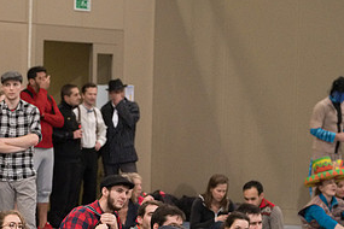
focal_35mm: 193
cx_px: 10
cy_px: 222
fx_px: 1844
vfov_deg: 7.1
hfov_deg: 10.6
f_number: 2.8
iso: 4000
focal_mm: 63.4
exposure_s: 1/250
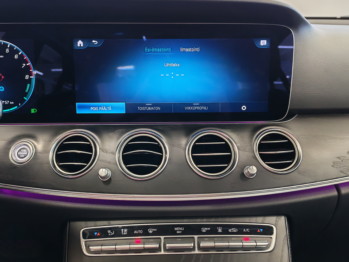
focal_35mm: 32
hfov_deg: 56.8
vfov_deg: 44.2
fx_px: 323
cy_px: 131
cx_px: 174
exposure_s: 1/50
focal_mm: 6.12
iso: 800
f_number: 1.9
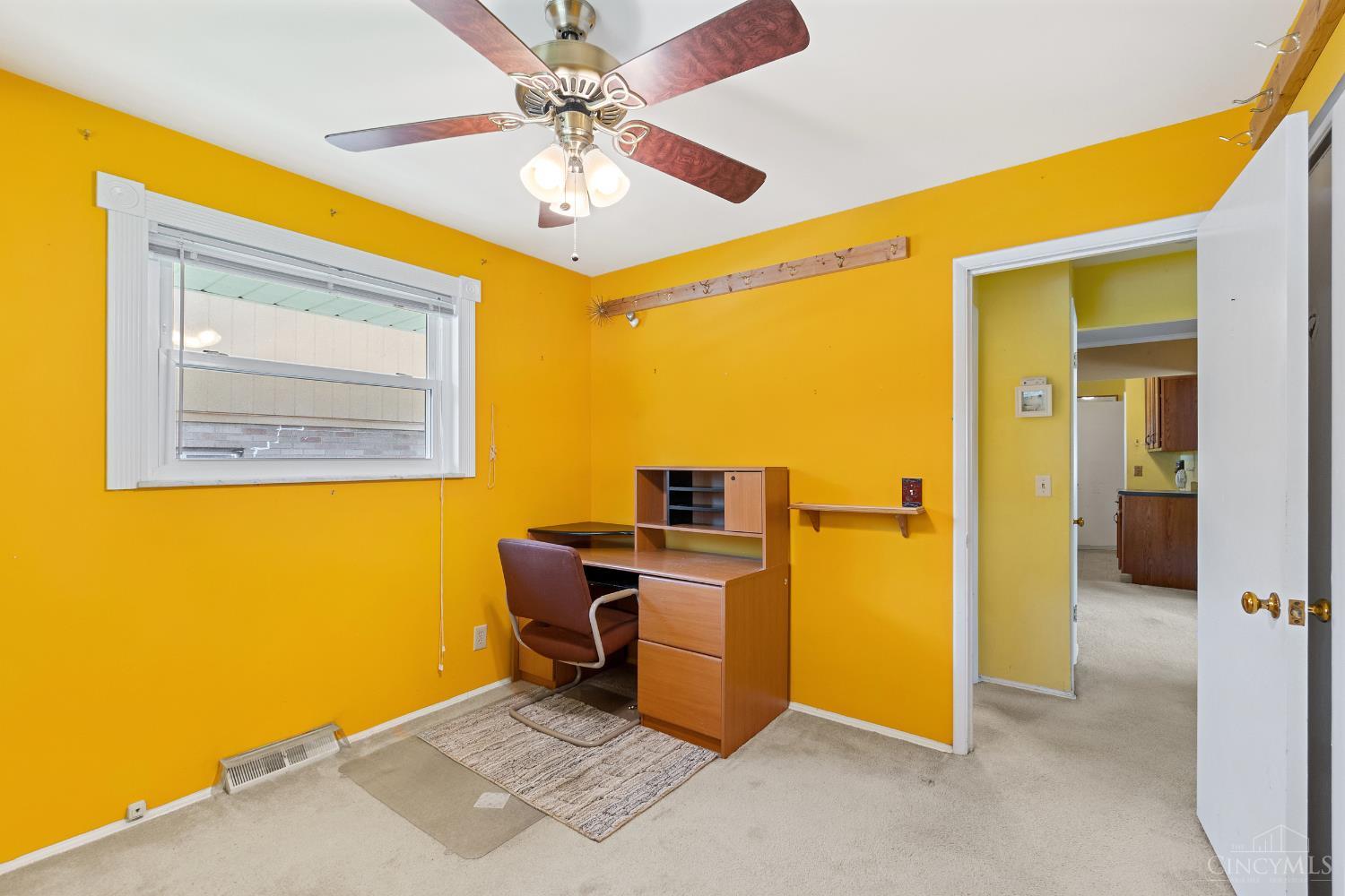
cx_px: 672
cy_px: 448
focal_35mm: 15
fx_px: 560
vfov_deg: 77.3
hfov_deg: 100.4
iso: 400
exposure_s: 1/2
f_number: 8
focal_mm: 10
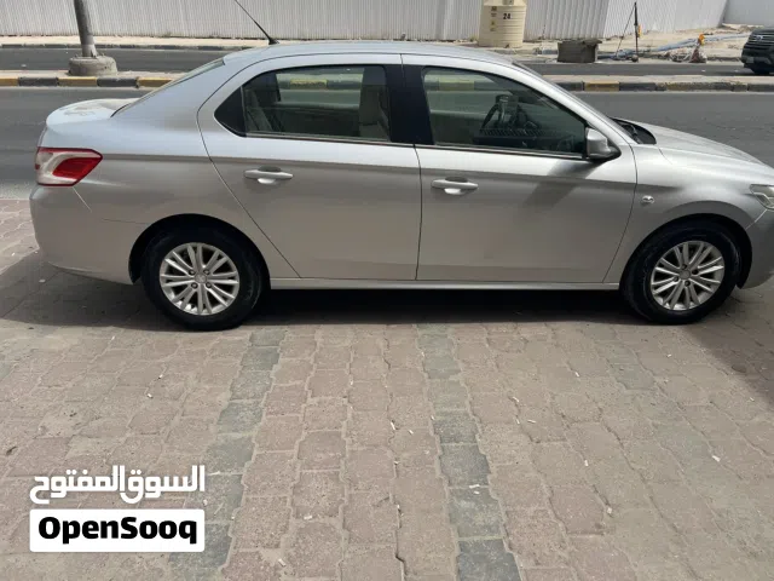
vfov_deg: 53.1
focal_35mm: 26
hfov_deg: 67.3
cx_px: 387
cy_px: 290
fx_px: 581
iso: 50
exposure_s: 1/3165
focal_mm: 5.7
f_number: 1.5
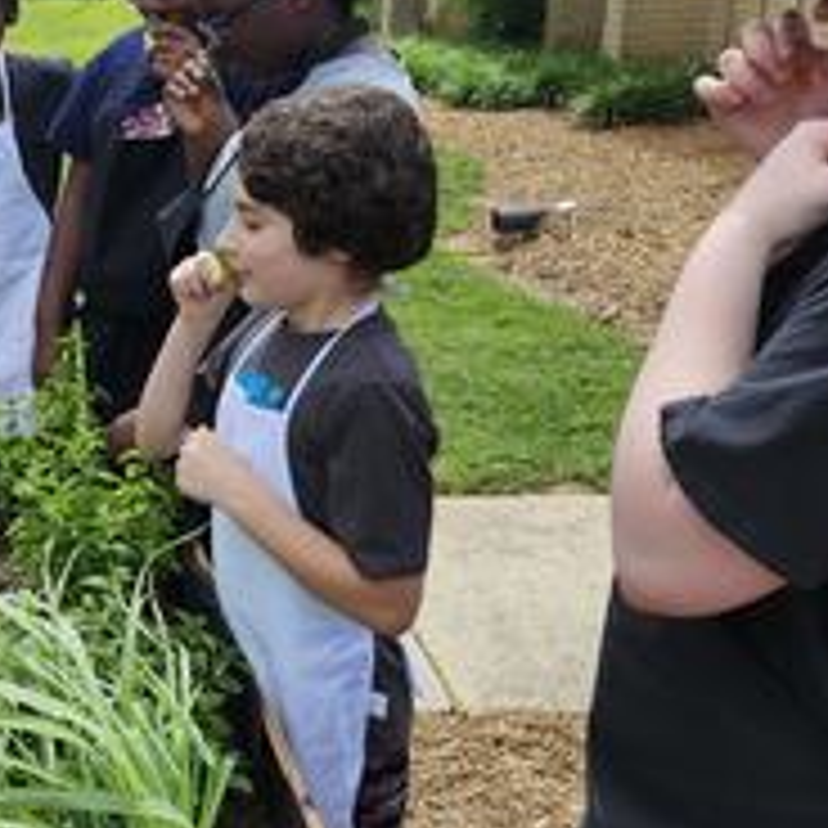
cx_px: -108
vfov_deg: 32.2
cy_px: 464
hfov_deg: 28.8
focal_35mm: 53
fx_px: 1434
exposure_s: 1/1391
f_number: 1.8
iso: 25
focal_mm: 5.54
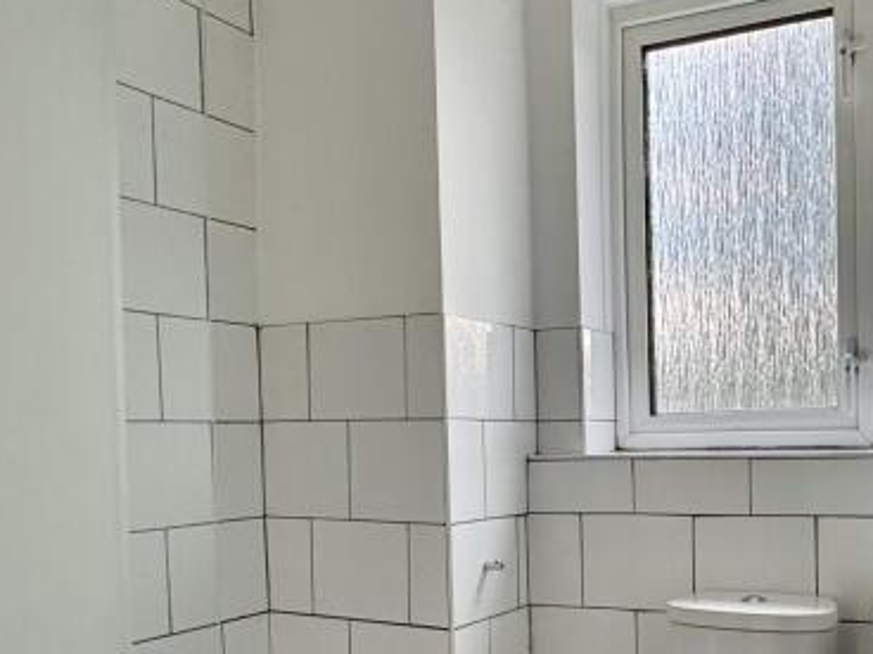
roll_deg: +1.0
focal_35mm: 39
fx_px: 984
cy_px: 483
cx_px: 629
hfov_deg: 46.5
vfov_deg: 36.1
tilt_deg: -2.1
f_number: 2.2
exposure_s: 1/100
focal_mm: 2.22
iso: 320
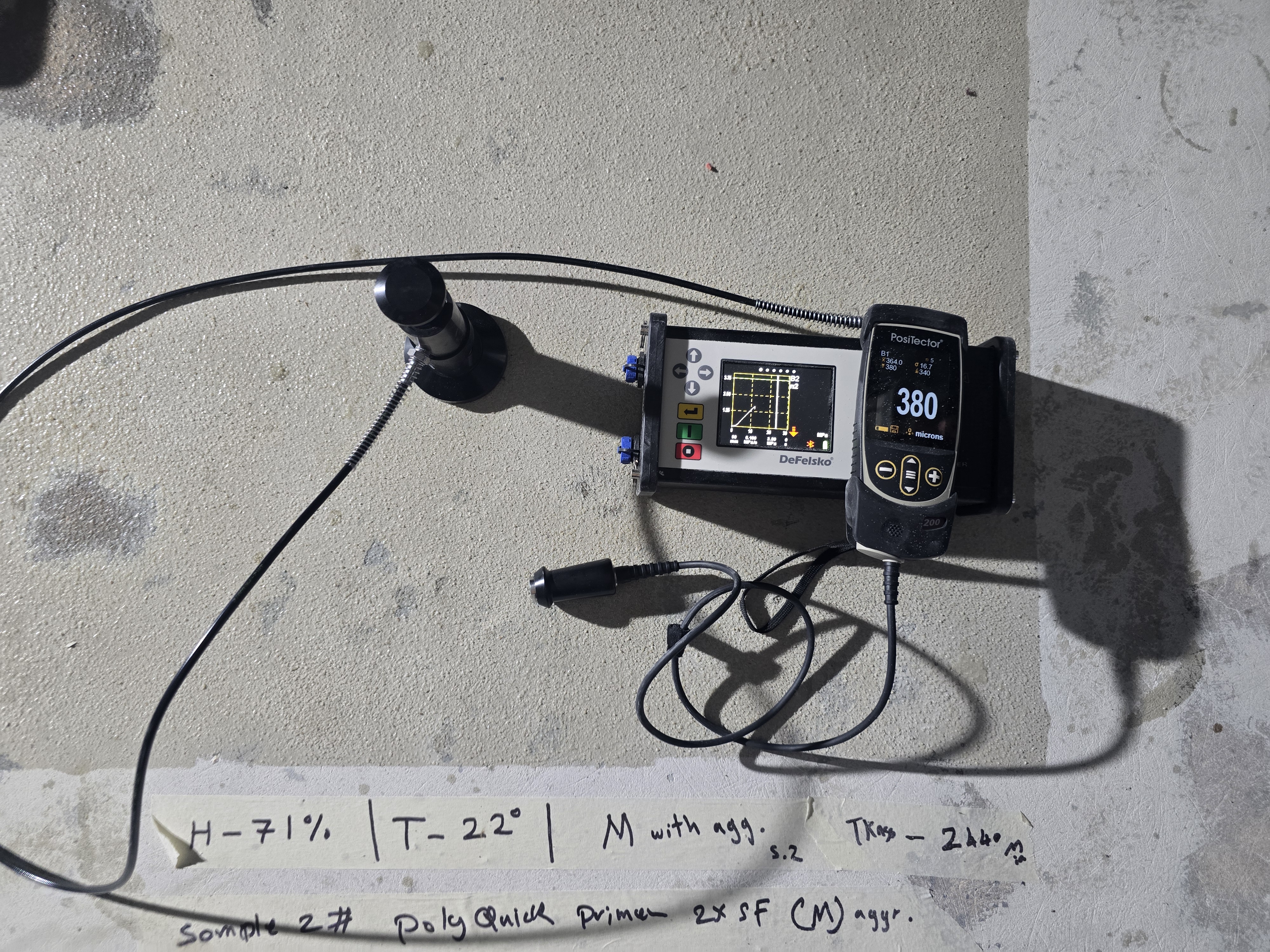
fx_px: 844
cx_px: 635
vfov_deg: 58.9
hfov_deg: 73.9
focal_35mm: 23
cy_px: 476
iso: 320
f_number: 1.7
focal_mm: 6.3
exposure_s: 1/34
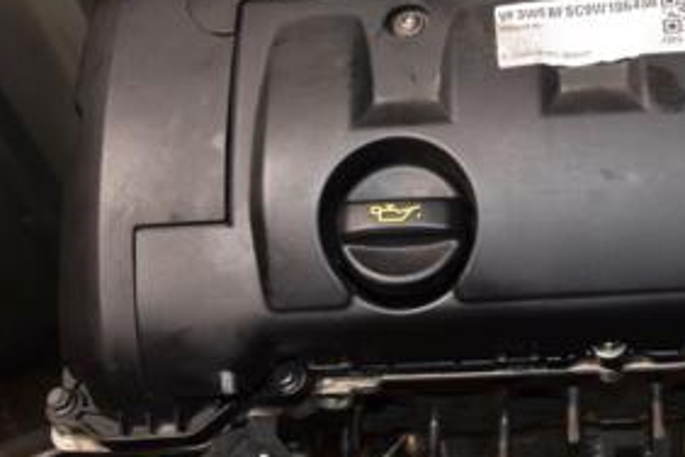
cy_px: 143
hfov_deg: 29.3
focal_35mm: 67
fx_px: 1276
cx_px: 551
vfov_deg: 20.2
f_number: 5
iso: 800
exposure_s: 1/60
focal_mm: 21
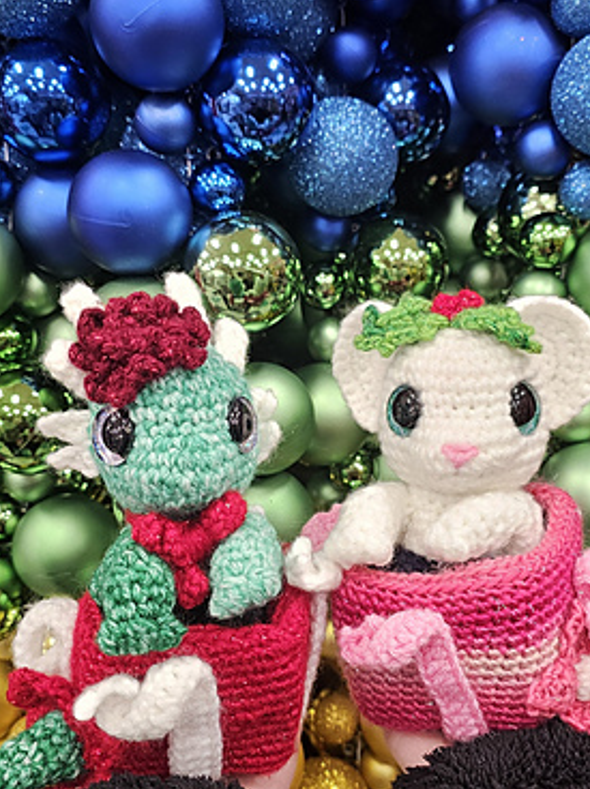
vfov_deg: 46.8
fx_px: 911
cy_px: 429
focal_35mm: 40
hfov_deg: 35.9
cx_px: 321
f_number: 1.7
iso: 320
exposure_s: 1/120
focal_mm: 6.3
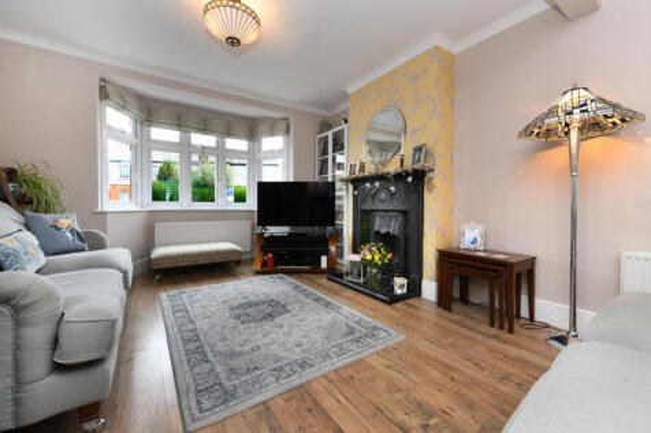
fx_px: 253
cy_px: 216
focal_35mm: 14
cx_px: 326
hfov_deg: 104.3
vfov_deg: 81.2
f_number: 9
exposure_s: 1/60
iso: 800
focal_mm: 14
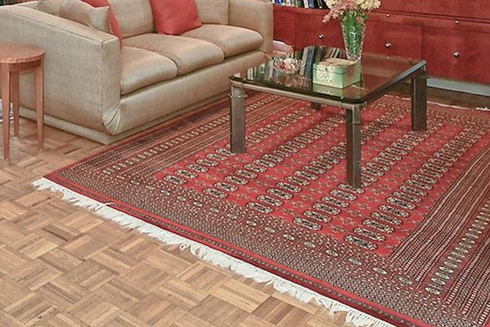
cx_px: 2
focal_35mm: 45
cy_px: -89
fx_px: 613
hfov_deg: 38.7
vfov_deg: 25.9
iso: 800
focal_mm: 14
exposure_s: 1/50
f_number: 8
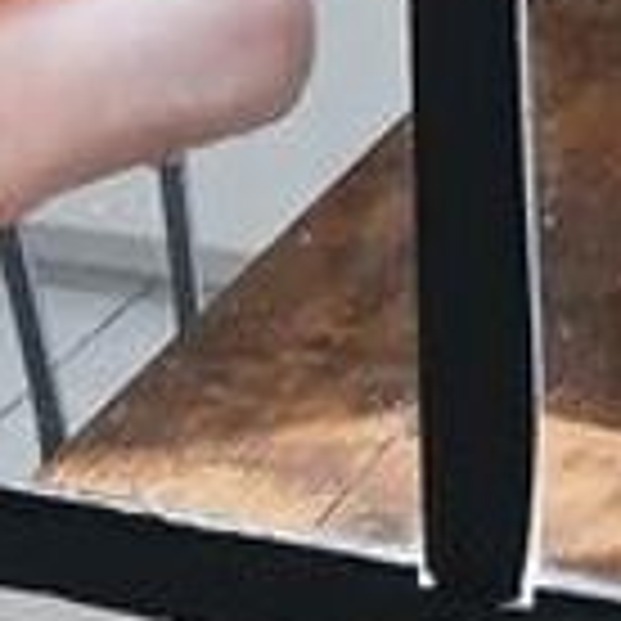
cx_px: -356
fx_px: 4688
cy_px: -596
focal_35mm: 231
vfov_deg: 7.3
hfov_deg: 7.4
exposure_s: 1/50
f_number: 1.8
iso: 125
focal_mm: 4
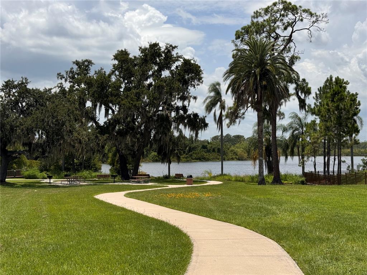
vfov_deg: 30.3
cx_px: 184
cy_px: 138
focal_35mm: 48
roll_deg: -0.5
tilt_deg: +0.8
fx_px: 509
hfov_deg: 39.7
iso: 64
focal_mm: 6.76
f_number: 1.78
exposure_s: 1/7092
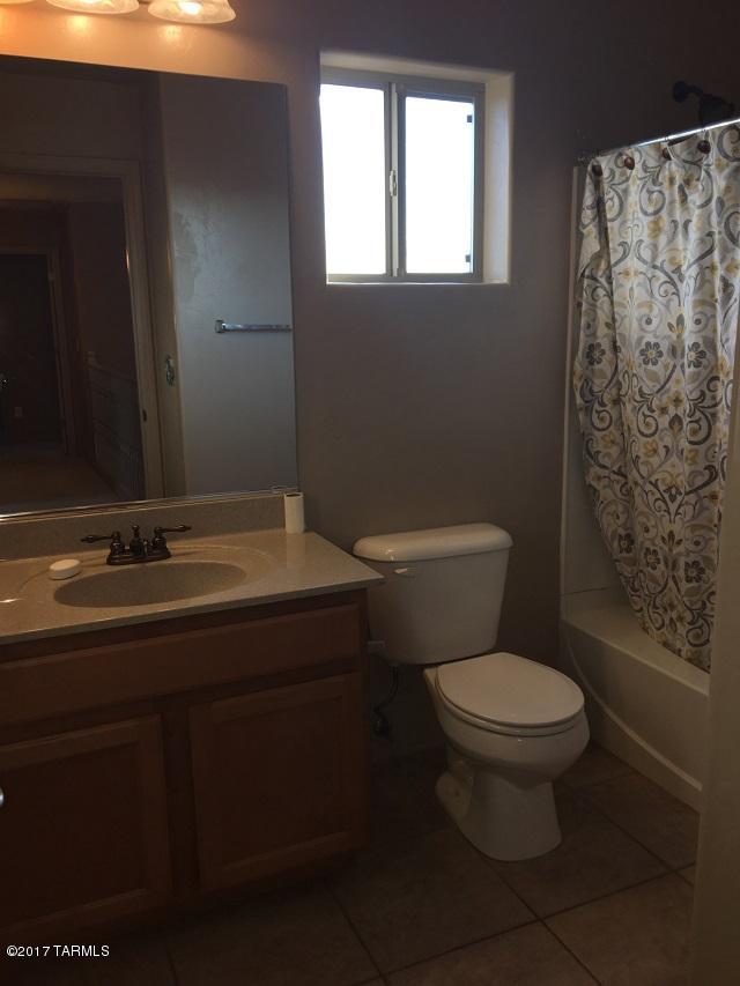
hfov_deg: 48.2
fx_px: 826
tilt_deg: -11.5
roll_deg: +1.1
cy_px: 493
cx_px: 370
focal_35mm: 29
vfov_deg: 61.7
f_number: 2.2
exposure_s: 1/69
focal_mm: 4.15
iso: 25
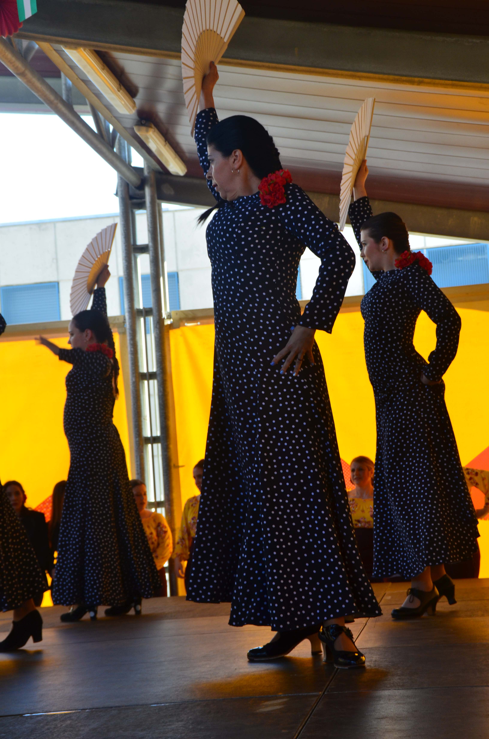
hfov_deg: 21.5
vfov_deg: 32.0
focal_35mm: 63
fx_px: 1289
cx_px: 244
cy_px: 370
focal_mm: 42
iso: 400
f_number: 9
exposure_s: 1/125
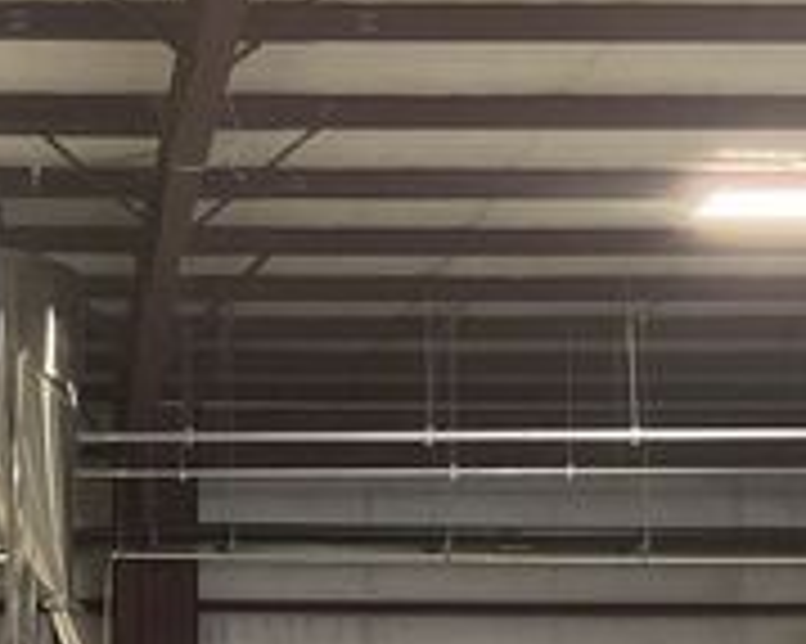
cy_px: 694
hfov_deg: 19.8
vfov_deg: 15.8
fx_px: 2265
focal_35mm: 95
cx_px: 72
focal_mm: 3
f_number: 1.8
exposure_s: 1/60
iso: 250
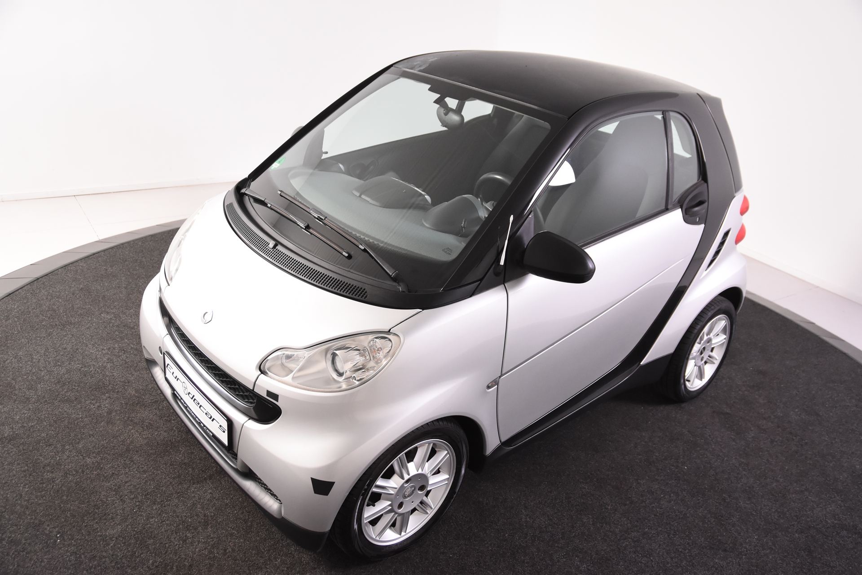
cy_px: 288
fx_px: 718
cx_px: 431
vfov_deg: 43.6
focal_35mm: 30
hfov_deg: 61.9
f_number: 4
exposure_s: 1/60
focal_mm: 20
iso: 1600
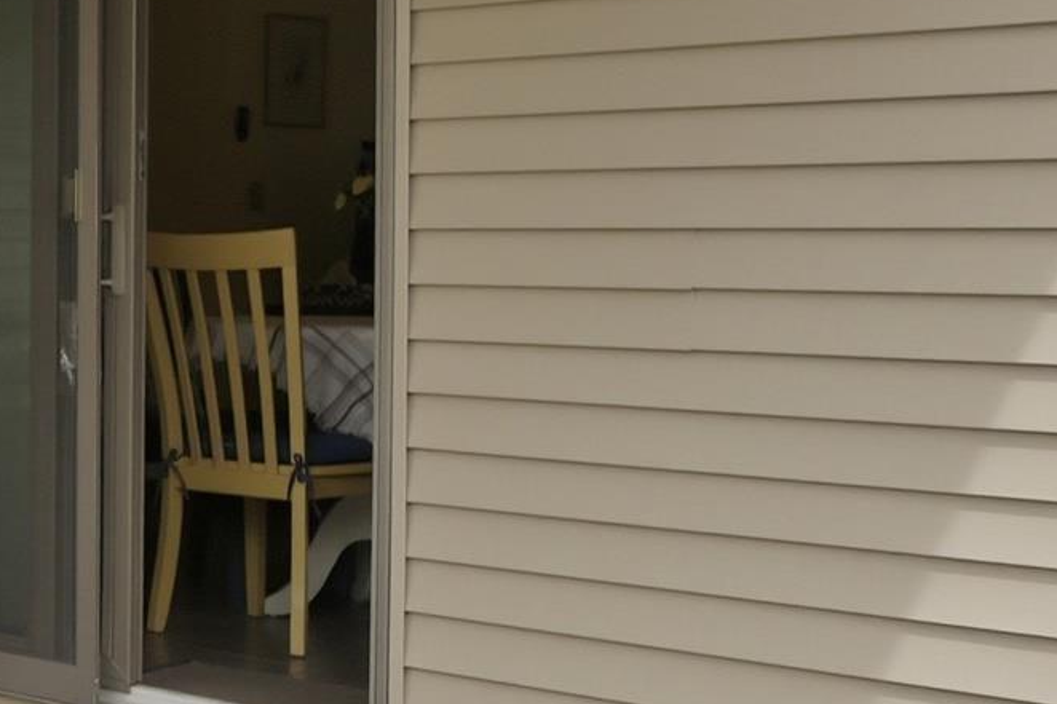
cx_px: -877
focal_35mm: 68
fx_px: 1996
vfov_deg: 20.0
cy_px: 285
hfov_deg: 20.4
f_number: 4
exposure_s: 1/500
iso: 100
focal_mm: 12.5
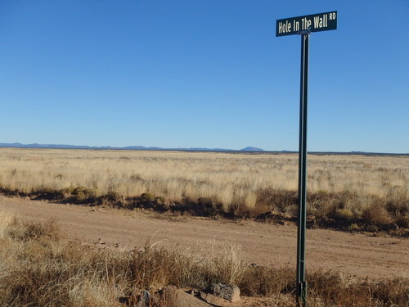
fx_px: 508
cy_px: 154
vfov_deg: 33.6
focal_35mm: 43
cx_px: 204
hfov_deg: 43.9
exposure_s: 1/125
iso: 125
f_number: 14
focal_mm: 7.7
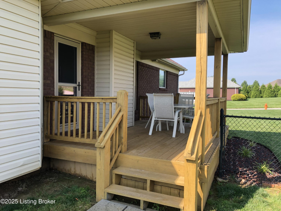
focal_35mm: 28
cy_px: 106
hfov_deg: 63.5
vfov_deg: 49.7
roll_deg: +0.6
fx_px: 227
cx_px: 140
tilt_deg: -2.6
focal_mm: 3.99
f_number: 1.8
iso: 20
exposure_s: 1/500
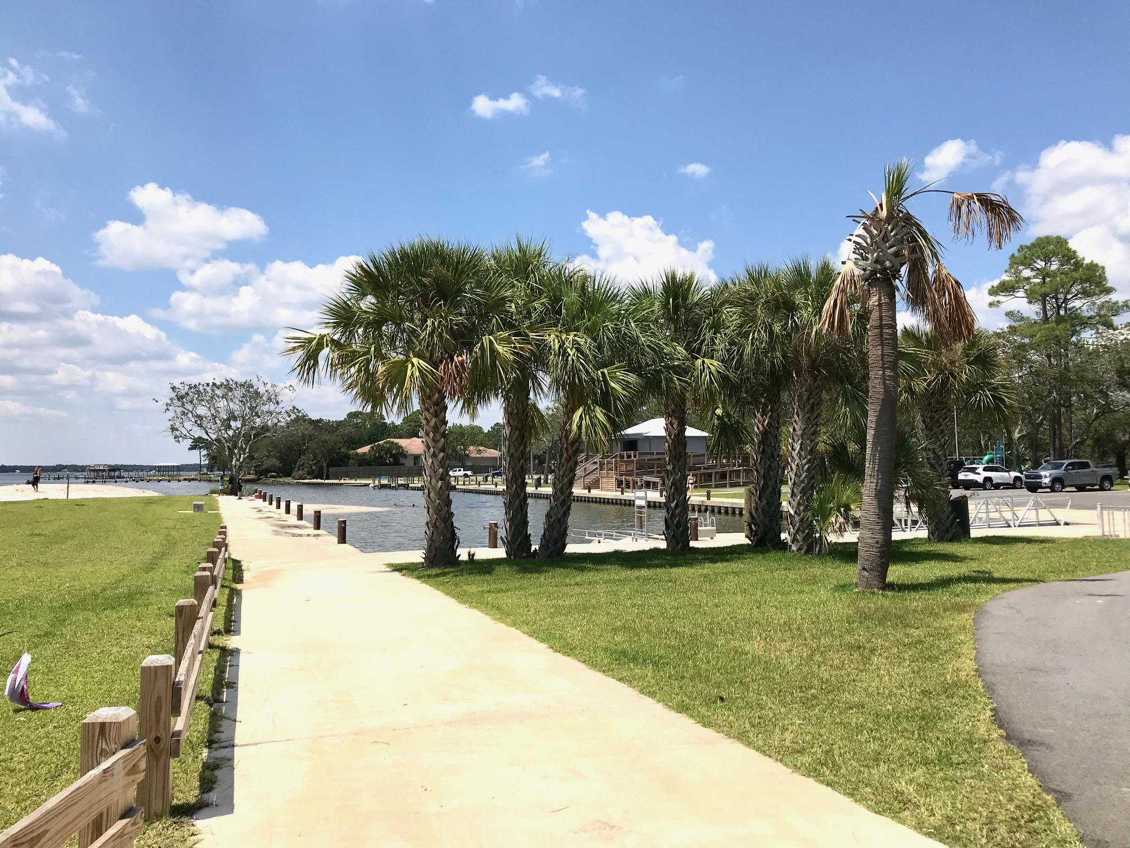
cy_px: 424
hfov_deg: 63.4
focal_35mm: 28
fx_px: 914
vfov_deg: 49.7
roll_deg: +0.3
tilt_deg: +3.9
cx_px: 565
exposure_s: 1/4367
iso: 20
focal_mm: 3.99
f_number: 1.8
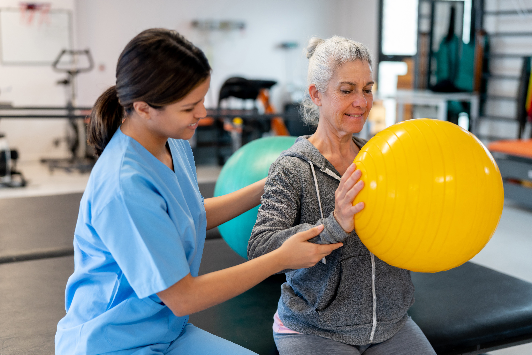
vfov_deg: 27.0
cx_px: 266
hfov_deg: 39.6
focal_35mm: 50
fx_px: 739
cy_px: 178
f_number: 2
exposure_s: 1/125
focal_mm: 50
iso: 640
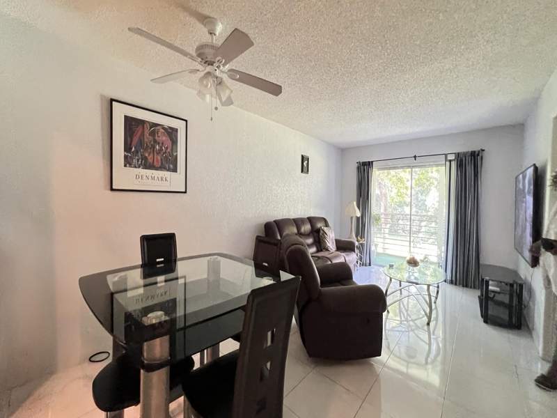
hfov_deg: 106.2
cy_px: 209
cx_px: 278
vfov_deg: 89.9
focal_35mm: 13
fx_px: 209
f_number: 1.8
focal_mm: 1.57
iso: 800
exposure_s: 1/60
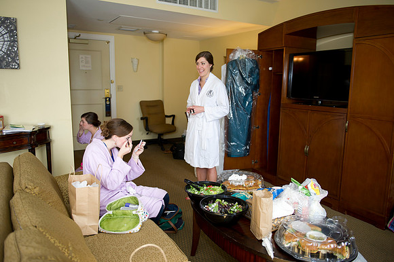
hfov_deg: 67.4
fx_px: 295
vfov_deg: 47.9
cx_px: 197
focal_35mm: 27
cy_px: 131
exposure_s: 1/160
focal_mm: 27
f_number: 2.8
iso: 500
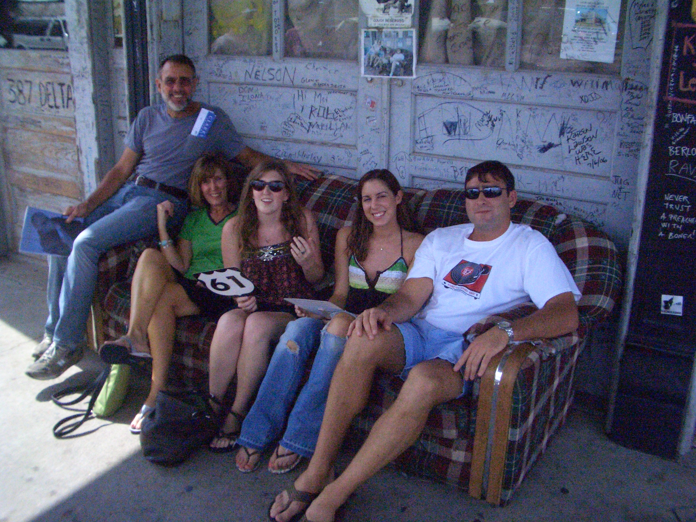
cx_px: 348
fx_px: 704
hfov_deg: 52.6
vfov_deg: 40.7
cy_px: 261
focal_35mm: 35
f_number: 4.3
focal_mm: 5.8
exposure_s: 1/1600
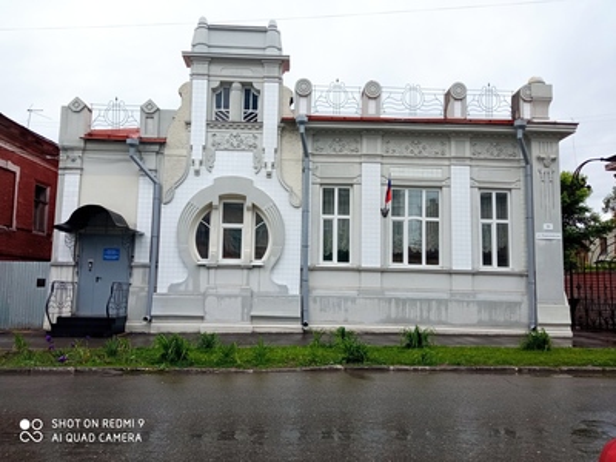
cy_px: 231
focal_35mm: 27
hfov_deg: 65.3
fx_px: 480
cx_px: 308
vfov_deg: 51.4
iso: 111
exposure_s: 1/842
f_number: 2.2
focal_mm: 3.79
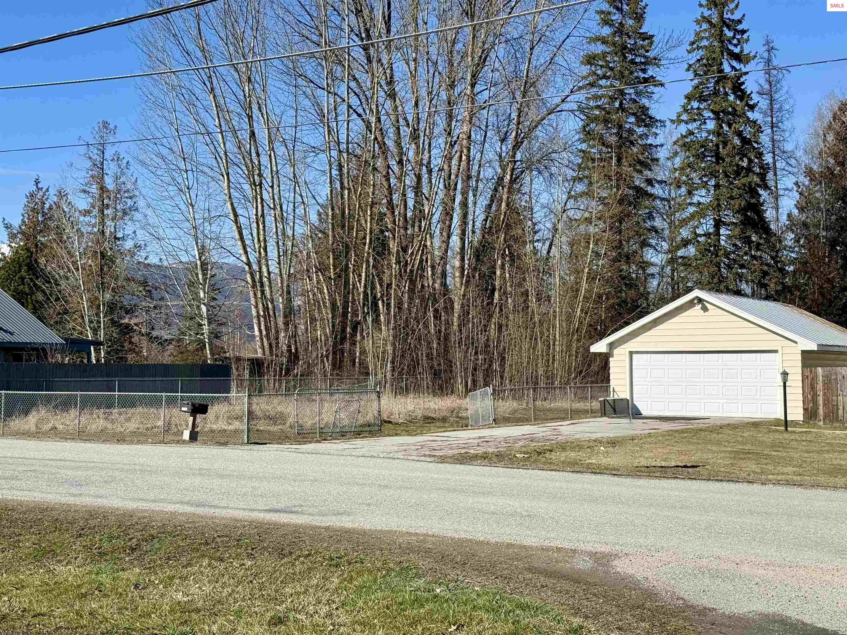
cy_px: 318
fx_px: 1174
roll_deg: -0.2
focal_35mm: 48
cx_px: 424
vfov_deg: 30.3
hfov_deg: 39.7
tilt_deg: +3.0
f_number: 1.78
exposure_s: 1/6536
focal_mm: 6.76
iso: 100
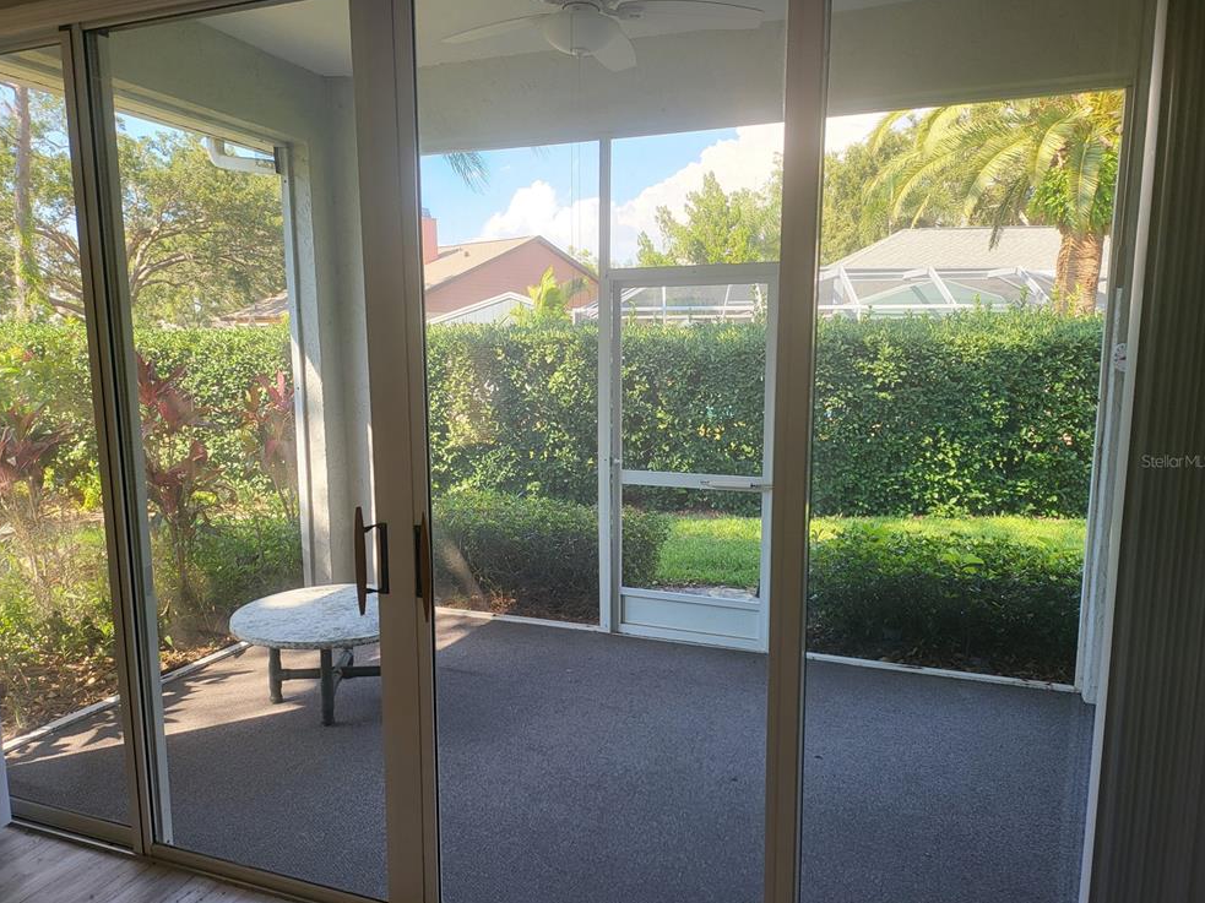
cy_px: 461
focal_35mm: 25
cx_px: 588
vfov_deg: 54.9
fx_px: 870
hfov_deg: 69.4
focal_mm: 5
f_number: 1.8
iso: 40
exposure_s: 1/182
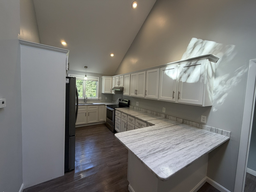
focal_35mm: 14
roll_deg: -3.1
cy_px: 96
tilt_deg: -3.4
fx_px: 104
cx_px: 128
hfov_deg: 102.1
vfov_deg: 85.7
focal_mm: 2.22
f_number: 2.2
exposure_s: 1/120
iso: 125
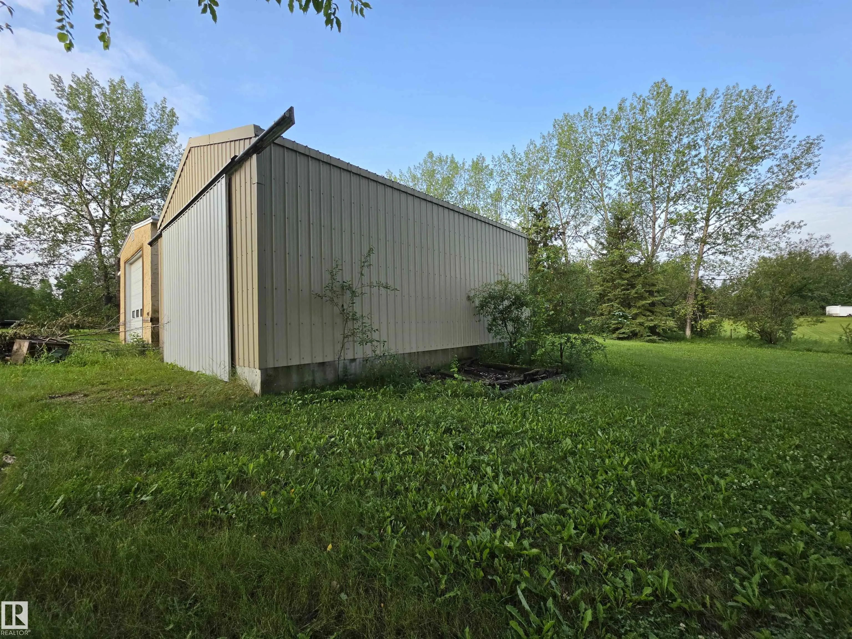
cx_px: 426
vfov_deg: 89.9
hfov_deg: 106.2
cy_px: 320
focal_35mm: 13
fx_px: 320
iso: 100
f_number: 1.9
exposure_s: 1/2000
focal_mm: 2.2
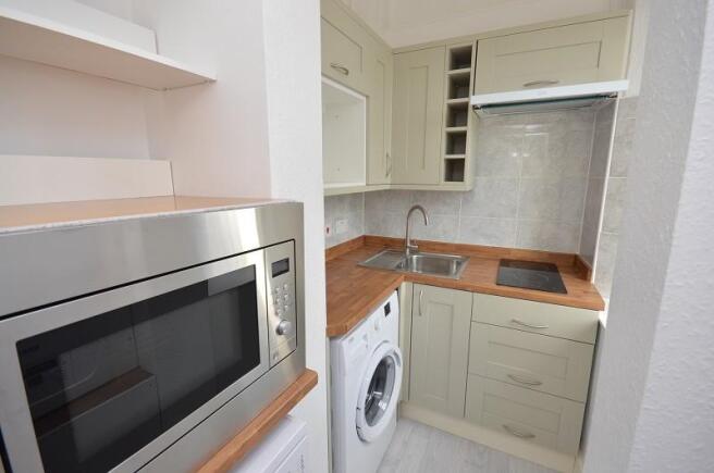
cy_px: 236
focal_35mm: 15
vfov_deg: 77.1
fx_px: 297
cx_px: 357
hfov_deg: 100.5
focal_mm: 10
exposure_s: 1/80
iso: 400
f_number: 8
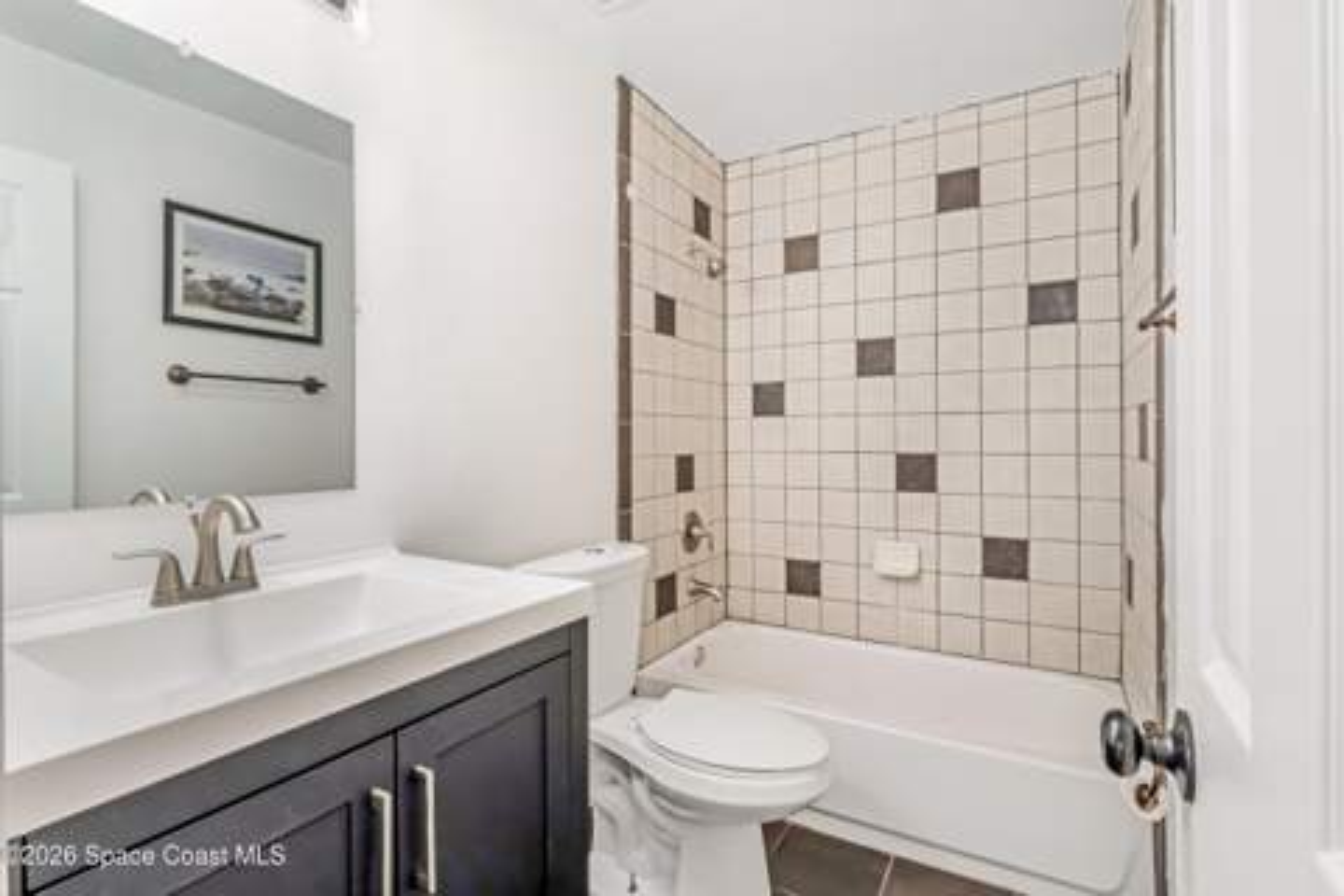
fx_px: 616
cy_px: 448
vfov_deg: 72.1
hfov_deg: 95.0
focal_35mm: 16
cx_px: 672
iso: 200
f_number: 9
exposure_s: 1/125
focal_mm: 11
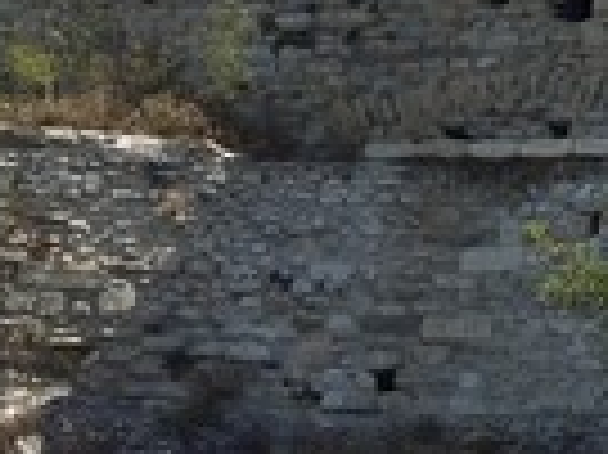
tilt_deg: +10.8
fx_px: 3071
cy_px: 319
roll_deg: -1.3
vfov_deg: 8.5
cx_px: 1752
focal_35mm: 175
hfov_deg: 9.3
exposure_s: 1/1799
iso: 32
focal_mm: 4.15
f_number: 2.2
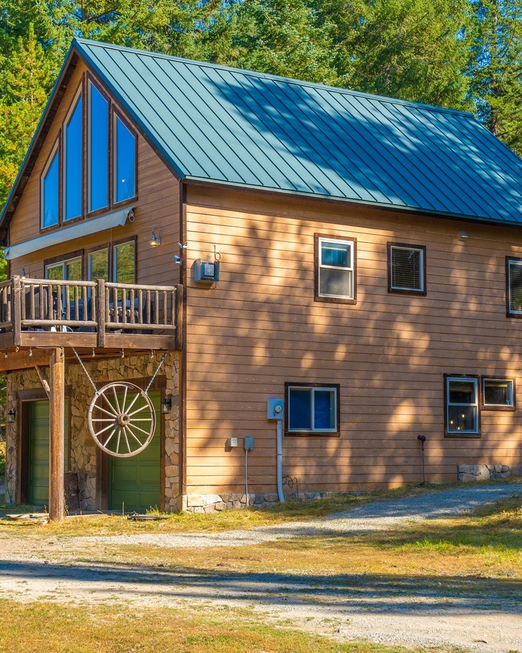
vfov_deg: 29.6
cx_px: 247
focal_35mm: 64
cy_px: 327
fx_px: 1236
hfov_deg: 23.8
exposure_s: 1/100
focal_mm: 45
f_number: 7.1
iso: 100
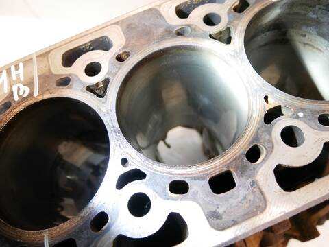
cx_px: 164
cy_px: 124
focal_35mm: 24
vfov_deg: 56.8
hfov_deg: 71.6
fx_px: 228
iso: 1250
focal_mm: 12
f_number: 3.5
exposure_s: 1/60
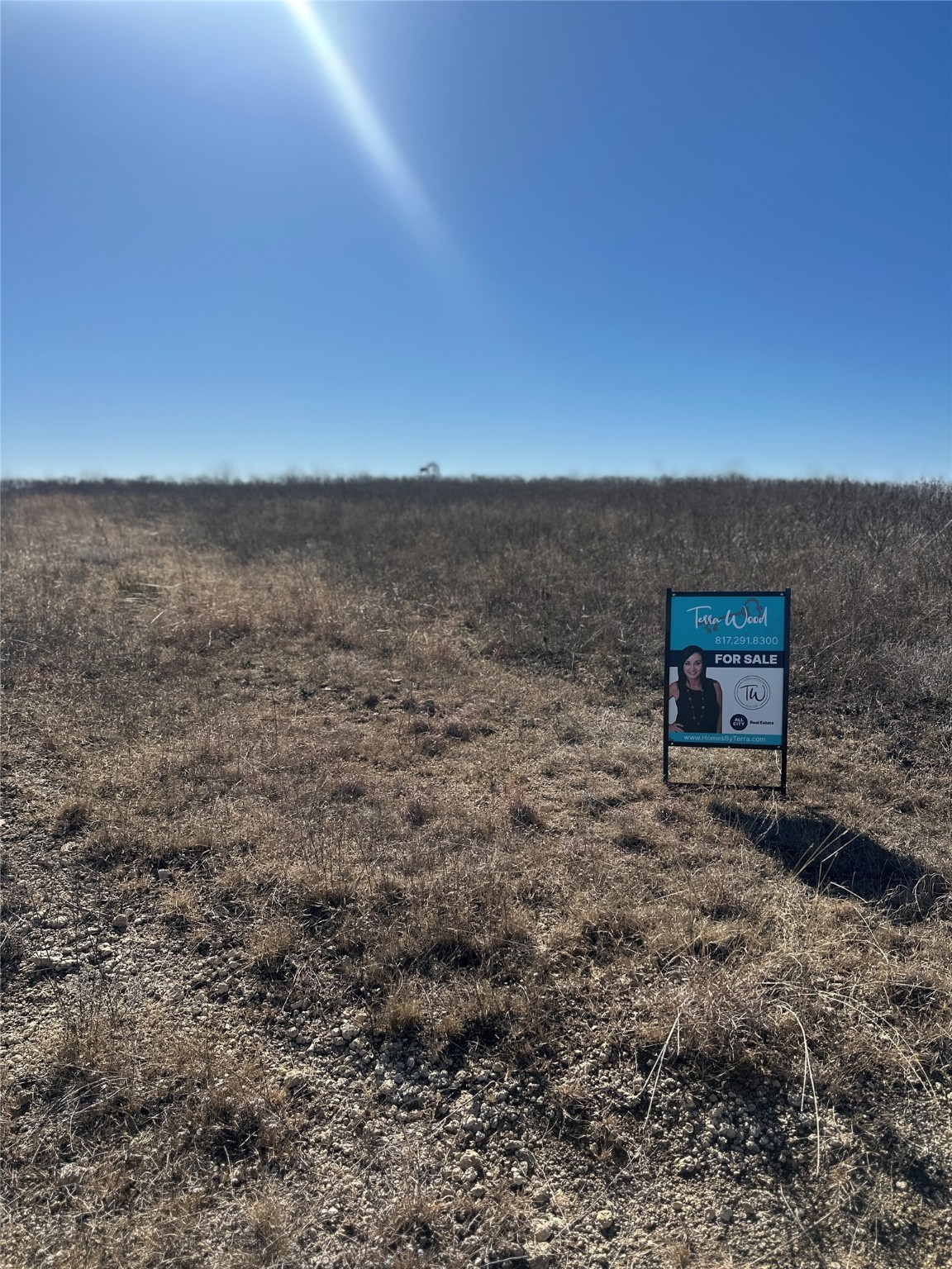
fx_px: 880
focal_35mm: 24
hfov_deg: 56.8
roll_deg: +0.2
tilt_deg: -7.3
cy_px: 634
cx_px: 476
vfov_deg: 71.6
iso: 80
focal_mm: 6.86
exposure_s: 1/7576
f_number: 1.78
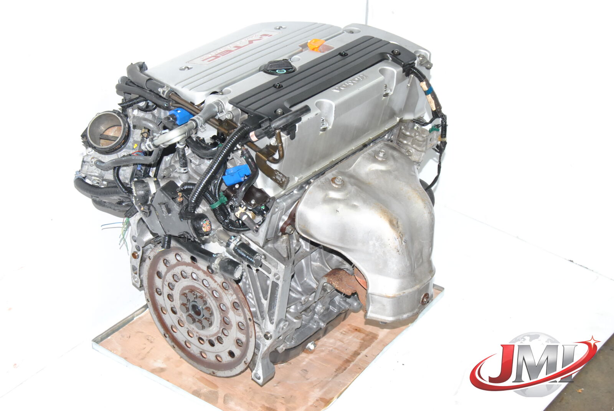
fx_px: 1025
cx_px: 307
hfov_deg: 33.4
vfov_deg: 22.7
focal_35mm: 60
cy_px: 206
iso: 800
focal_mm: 40
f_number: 9
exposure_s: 1/200
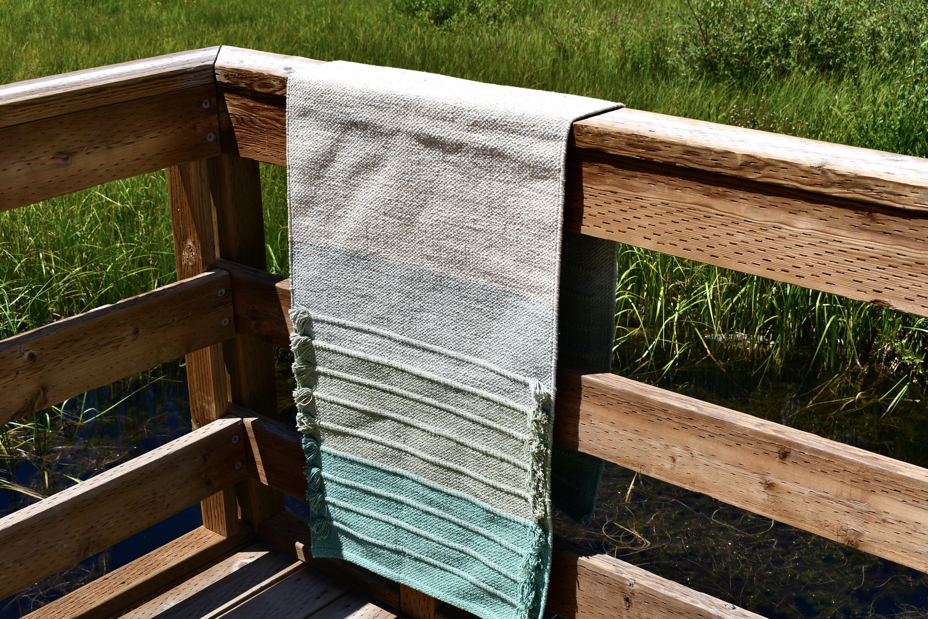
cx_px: 464
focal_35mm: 48
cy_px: 310
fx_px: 1237
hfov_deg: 41.1
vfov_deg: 28.1
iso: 100
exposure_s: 1/320
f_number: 9
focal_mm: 32
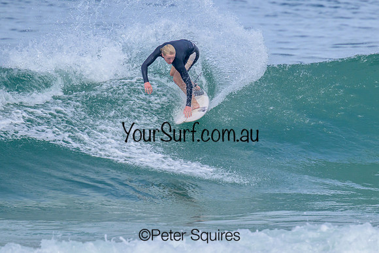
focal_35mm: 1077
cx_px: 250
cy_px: 110
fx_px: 11337
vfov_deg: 1.3
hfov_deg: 1.9
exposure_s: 1/2000
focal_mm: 800
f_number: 11
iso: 900
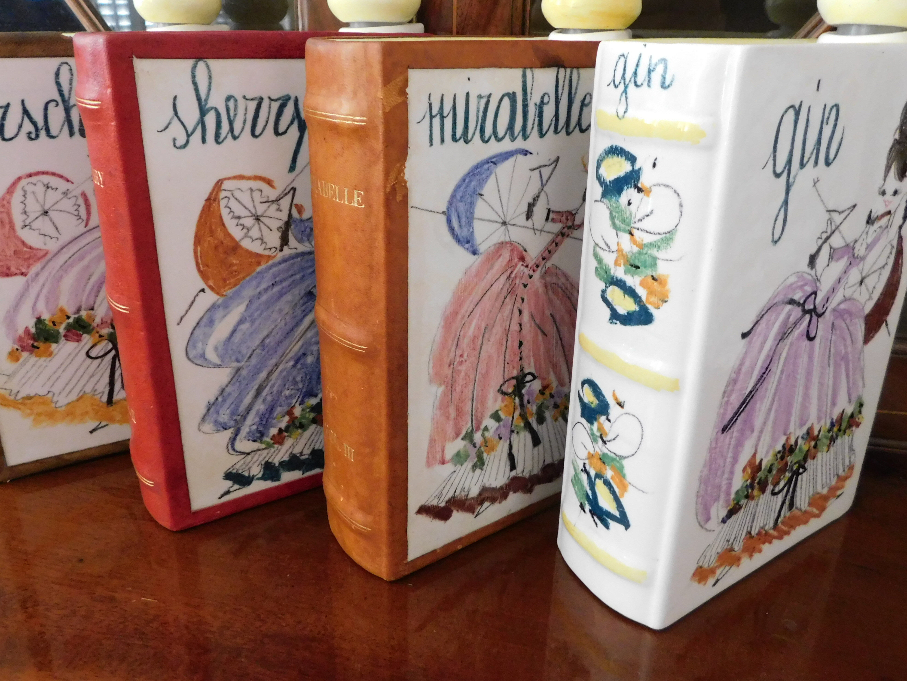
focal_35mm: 27
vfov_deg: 51.1
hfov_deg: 65.3
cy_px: 286
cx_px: 423
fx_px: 707
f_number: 3
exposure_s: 1/8
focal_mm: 4
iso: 560
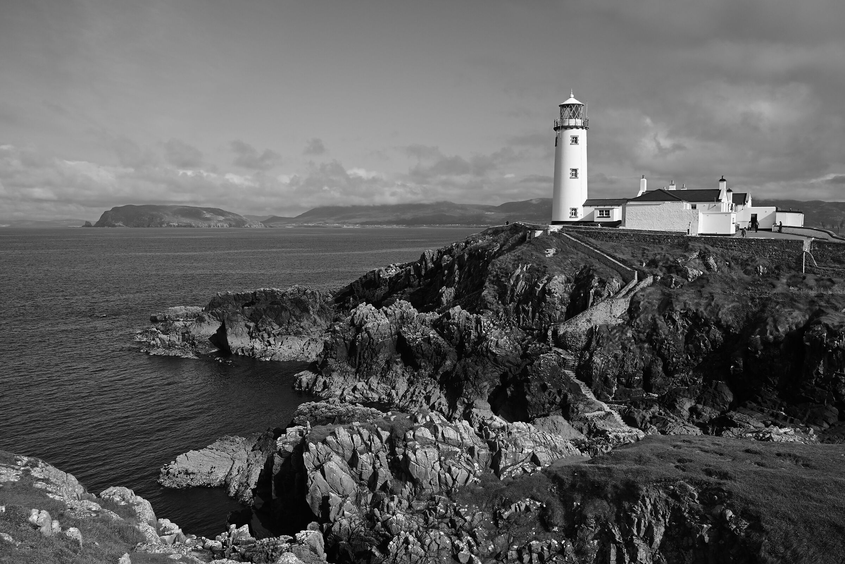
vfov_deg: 43.6
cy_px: 282
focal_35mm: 30
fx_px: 704
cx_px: 422
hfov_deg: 61.9
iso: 400
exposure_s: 1/4000
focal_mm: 30
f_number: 5.6
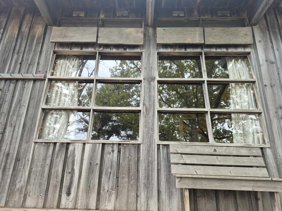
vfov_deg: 58.9
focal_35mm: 23
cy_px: 106
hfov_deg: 73.9
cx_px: 141
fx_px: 187
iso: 160
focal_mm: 5.4
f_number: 1.8
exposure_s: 1/180
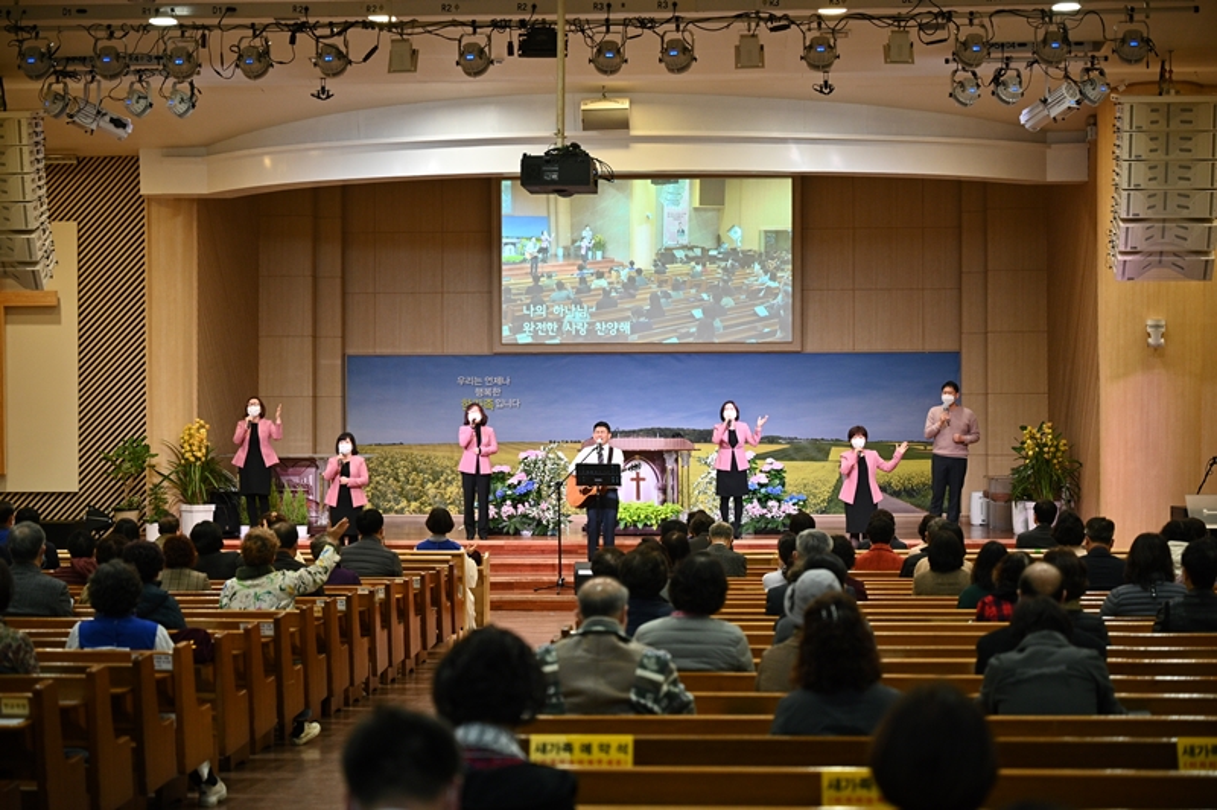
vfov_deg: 19.4
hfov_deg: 28.9
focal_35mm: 70
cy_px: 405
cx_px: 608
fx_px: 2364
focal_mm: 70
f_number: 2.8
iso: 800
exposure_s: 1/400
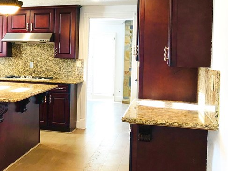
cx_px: -8
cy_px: 62
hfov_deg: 30.1
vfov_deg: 24.7
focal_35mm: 59
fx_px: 388
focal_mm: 4
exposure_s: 1/20
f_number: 1.8
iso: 40
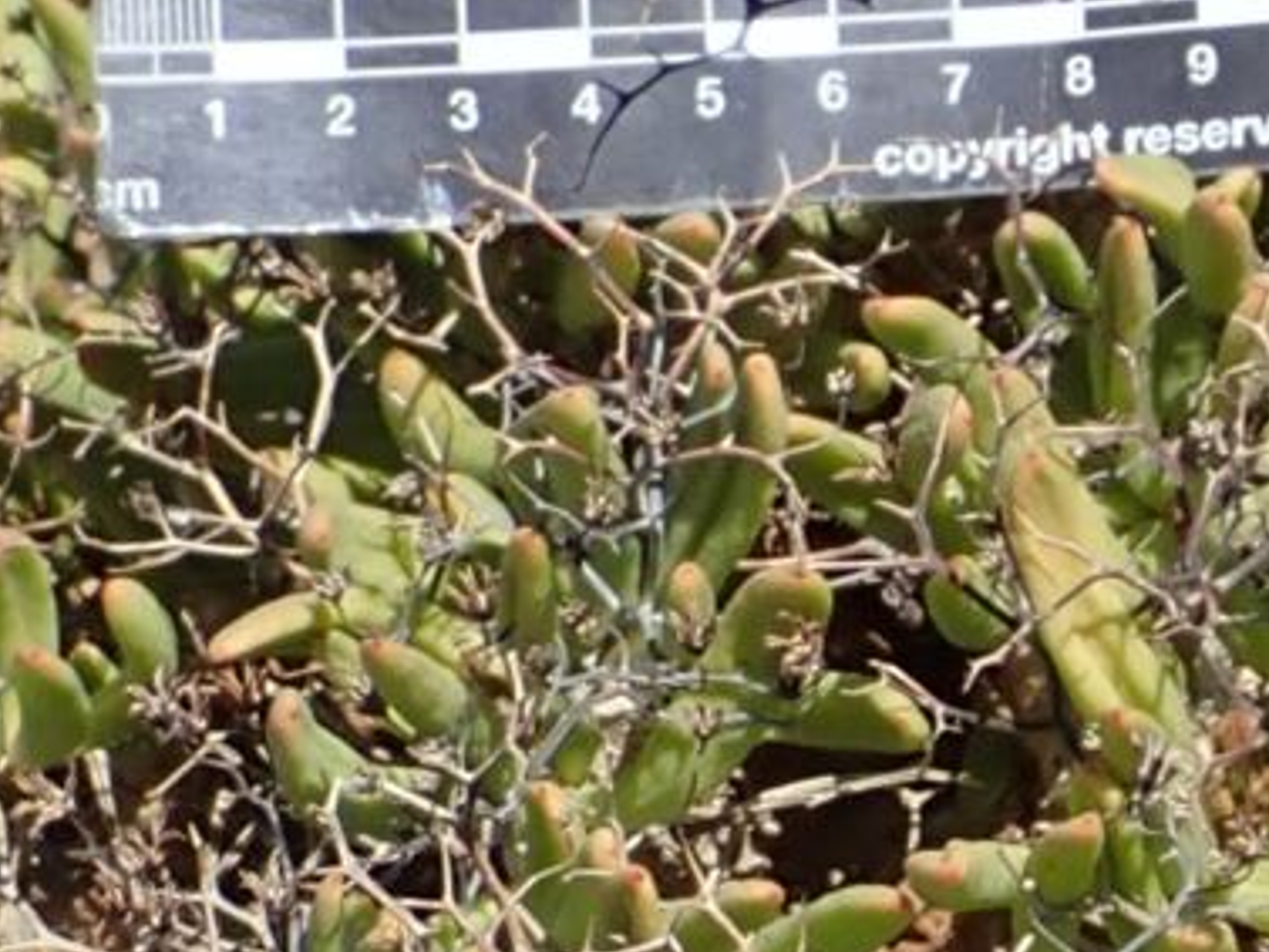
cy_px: 1389
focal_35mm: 281
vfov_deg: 5.3
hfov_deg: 7.0
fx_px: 10305
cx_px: 774
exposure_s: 1/640
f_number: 4.5
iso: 100
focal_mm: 9.61
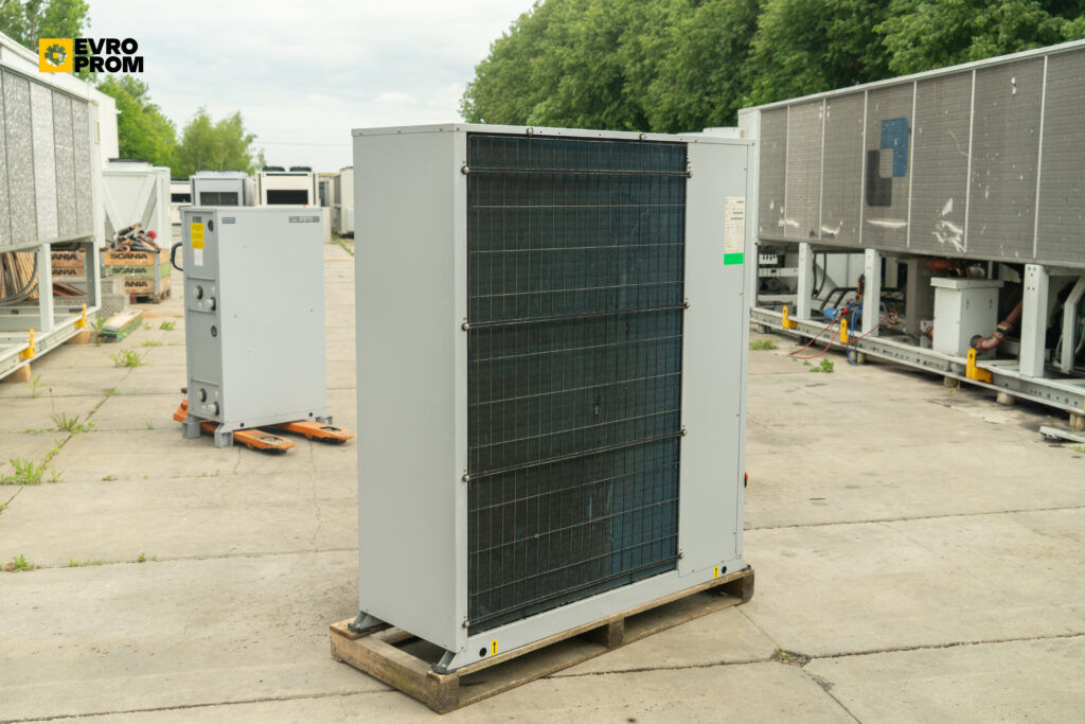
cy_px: 362
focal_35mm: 37
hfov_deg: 51.9
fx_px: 1115
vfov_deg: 36.0
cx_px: 542
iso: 250
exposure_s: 1/160
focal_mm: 37
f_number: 5.6
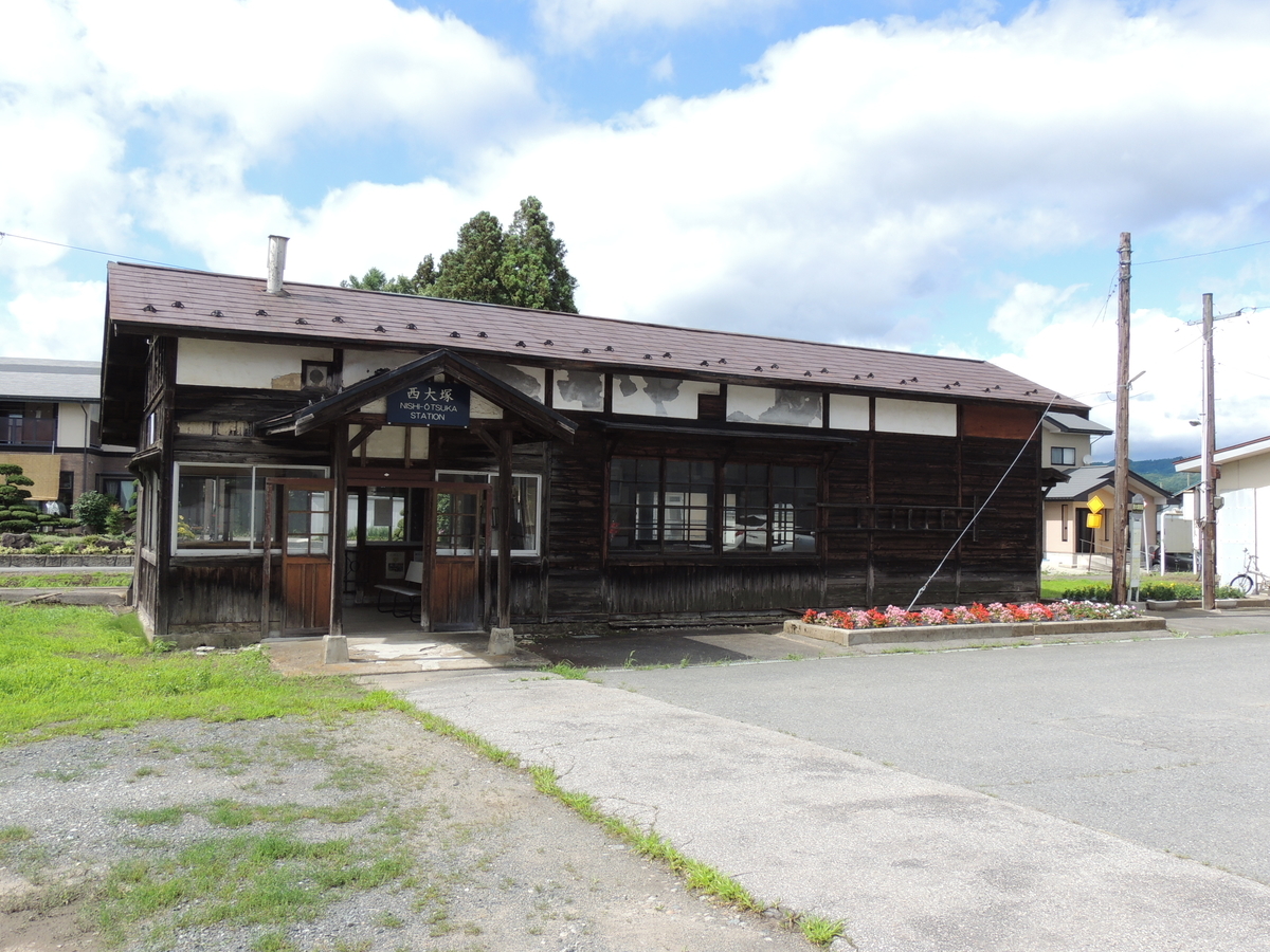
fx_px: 1101
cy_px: 476
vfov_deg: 46.8
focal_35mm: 30
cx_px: 635
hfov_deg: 60.0
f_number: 4.4
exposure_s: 1/400
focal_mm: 5.3
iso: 100
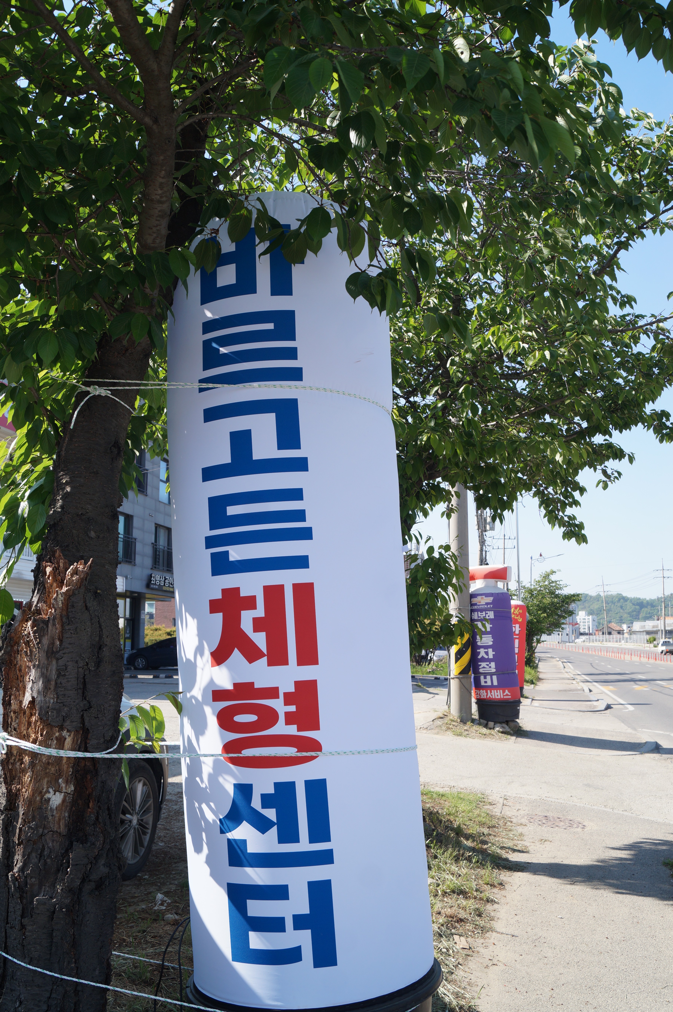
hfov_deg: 39.9
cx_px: 336
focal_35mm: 33
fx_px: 926
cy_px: 506
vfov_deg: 57.2
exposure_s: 1/200
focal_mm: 22
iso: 100
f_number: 6.3
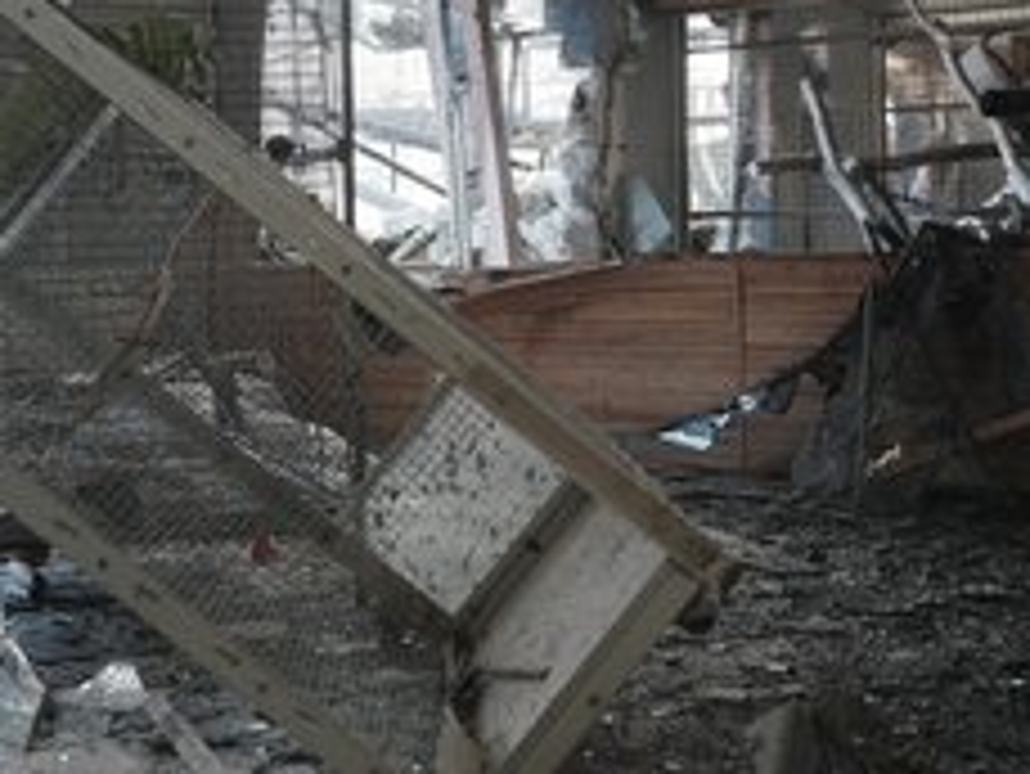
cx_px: 540
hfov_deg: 40.4
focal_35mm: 47
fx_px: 1399
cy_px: 220
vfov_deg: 30.5
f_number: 5.6
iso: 1600
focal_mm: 28
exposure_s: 1/100
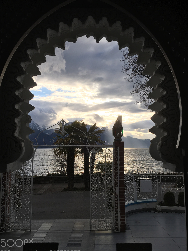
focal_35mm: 32
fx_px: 232
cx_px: 93
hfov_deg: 44.2
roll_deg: -0.3
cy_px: 127
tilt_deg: +4.6
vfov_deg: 56.8
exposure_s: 1/864
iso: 25
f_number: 2.2
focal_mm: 4.15
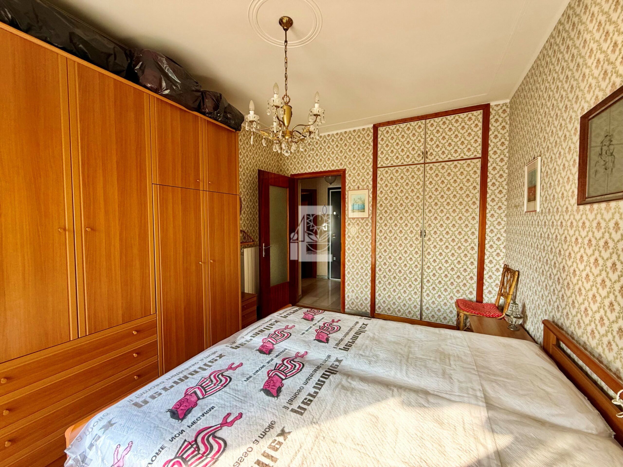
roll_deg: -0.1
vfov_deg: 85.7
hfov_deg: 102.1
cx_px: 312
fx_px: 252
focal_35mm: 14
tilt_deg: -2.9
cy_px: 234
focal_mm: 2.22
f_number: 2.2
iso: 160
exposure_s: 1/99
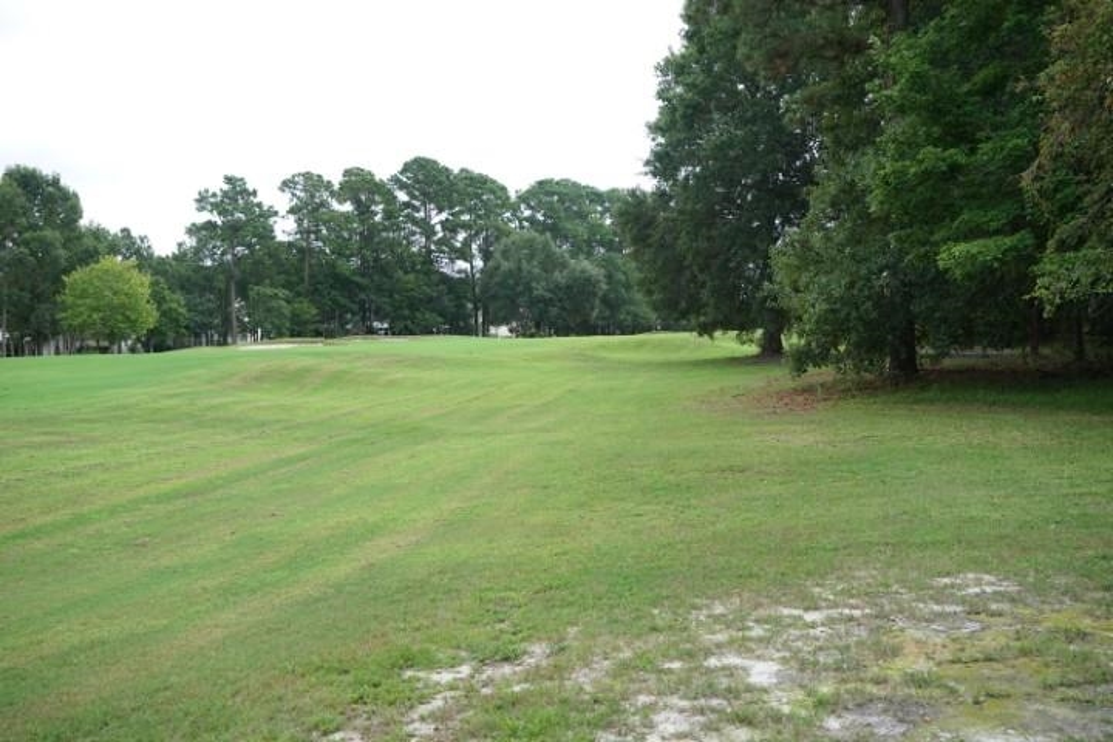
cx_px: 556
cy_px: 371
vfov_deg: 32.6
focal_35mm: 41
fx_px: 1267
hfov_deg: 47.4
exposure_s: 1/640
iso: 400
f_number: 5.6
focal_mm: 41
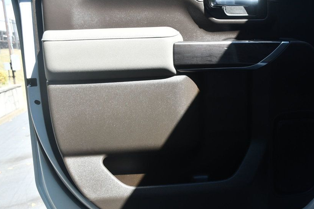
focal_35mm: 41
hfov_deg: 47.1
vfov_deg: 32.6
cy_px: 104
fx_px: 358
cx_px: 191
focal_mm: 22
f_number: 5.6
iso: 250
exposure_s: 1/250
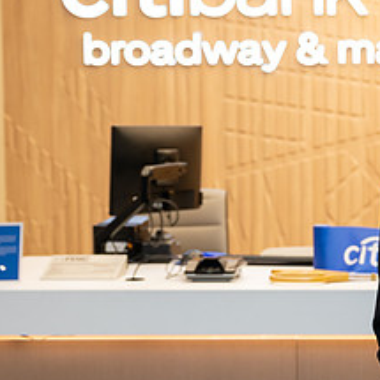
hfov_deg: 15.7
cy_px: 189
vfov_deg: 16.1
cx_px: 423
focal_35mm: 108
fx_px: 1341
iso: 400
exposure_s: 1/160
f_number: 4
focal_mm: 44
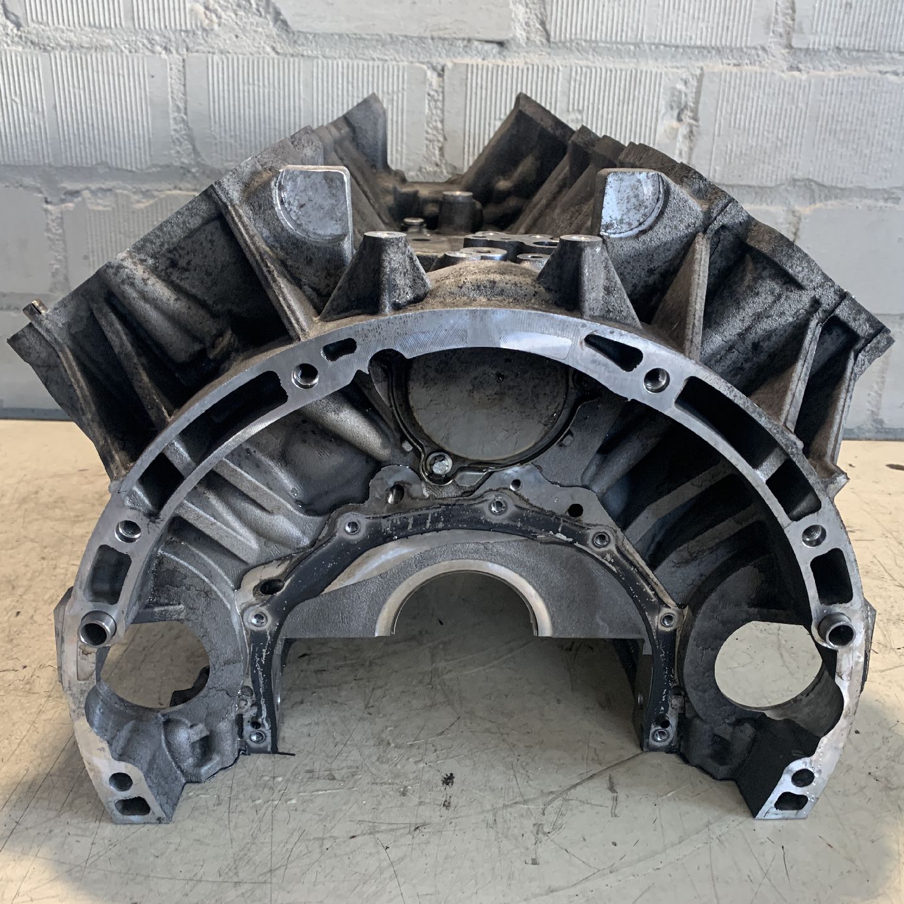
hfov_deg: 52.5
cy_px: 453
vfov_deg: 52.5
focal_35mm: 31
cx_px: 463
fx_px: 916
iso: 160
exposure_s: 1/50
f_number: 1.8
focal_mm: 4.25
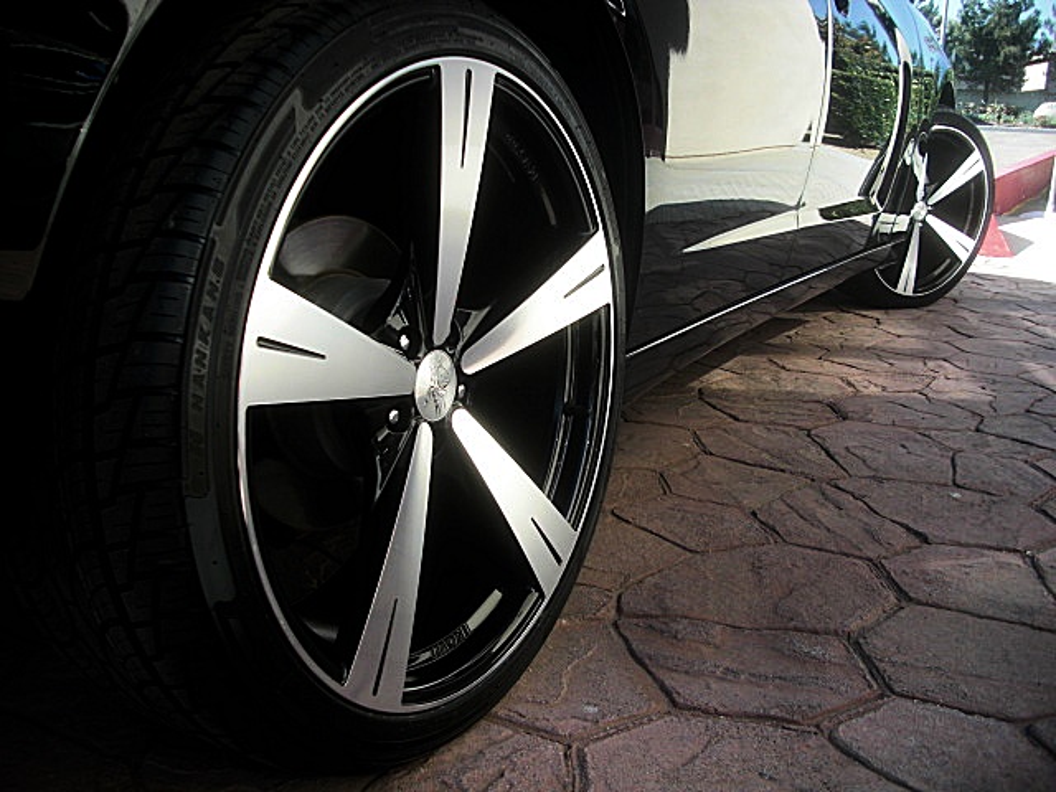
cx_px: 528
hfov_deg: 51.4
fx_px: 1098
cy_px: 396
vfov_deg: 39.7
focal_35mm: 36
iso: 50
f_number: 2.8
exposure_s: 1/250
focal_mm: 6.3
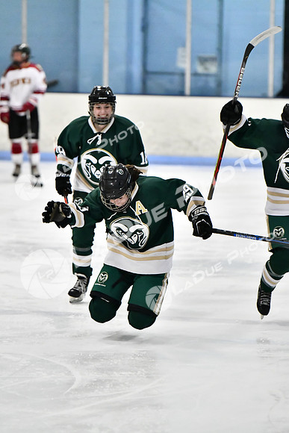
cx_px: 144
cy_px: 216
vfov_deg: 9.1
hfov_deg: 6.1
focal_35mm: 225
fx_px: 2708
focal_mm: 150
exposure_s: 1/1250
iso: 8000
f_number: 2.8
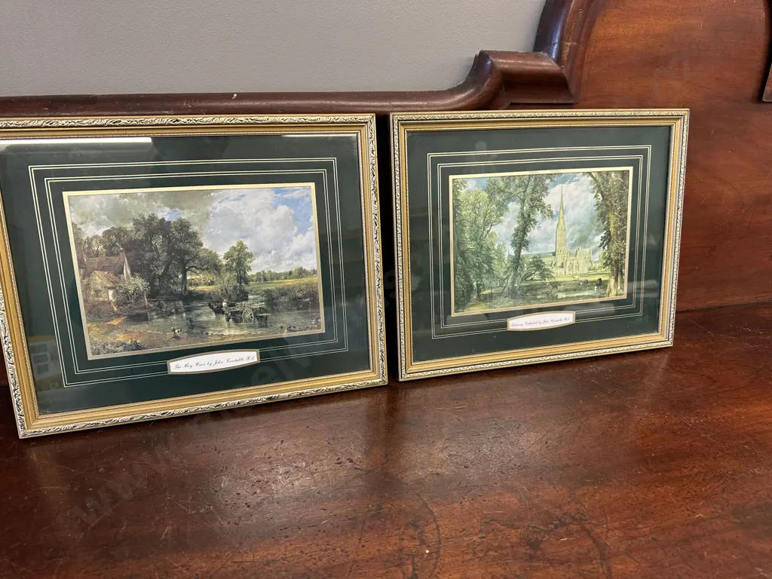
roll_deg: +0.1
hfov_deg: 71.6
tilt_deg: -22.7
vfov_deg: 56.8
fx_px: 535
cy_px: 290
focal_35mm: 24
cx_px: 386
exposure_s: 1/50
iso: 125
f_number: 1.78
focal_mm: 6.86
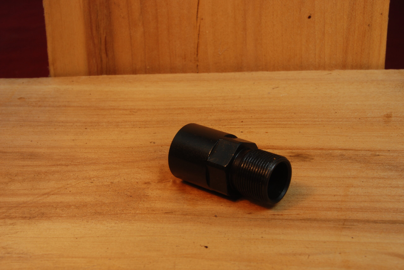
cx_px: 202
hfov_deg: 33.4
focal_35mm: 60
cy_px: 135
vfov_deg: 22.7
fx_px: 674
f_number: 20
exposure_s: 1/13
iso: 200
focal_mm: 40
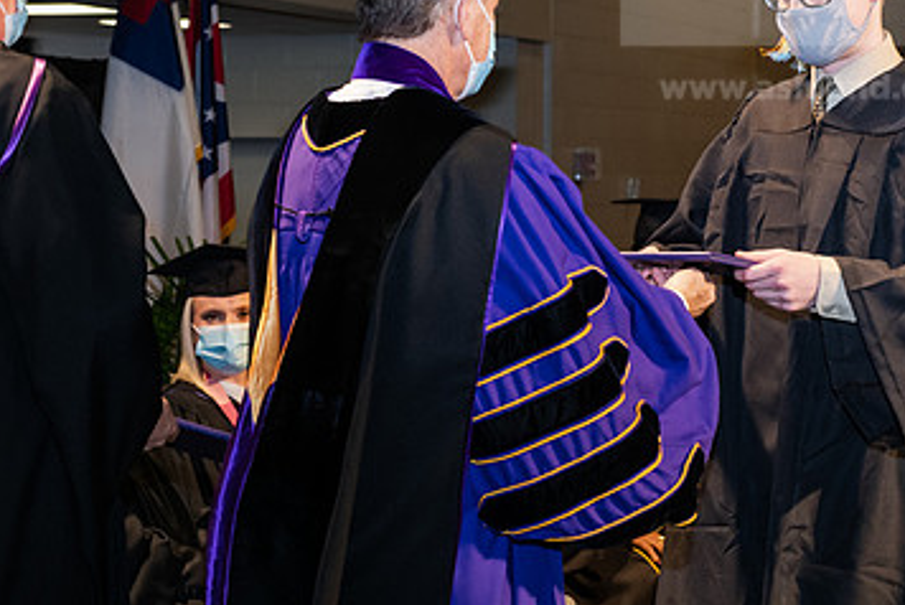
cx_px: 544
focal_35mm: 101
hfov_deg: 20.2
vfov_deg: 13.5
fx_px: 2541
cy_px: 141
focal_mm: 62
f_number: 6.3
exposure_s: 1/200
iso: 1600
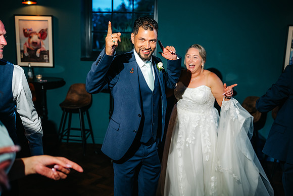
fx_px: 285
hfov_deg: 54.4
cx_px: 146
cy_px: 98
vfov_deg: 37.9
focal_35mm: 35
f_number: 2.2
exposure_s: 1/200
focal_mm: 35
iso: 400
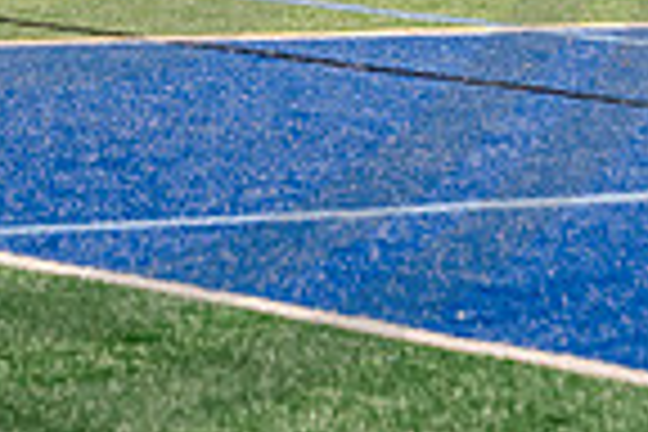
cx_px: -9
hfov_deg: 7.3
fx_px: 5076
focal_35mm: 282
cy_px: -349
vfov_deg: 4.8
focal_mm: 70
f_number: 4
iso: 2500
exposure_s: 1/160
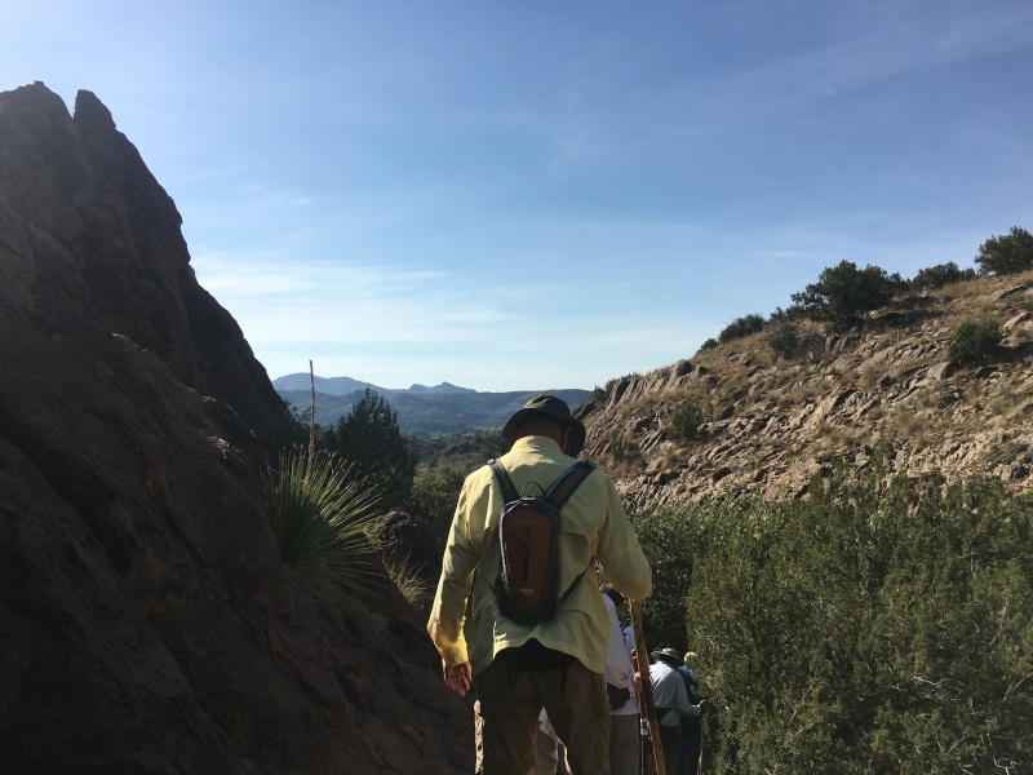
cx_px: 516
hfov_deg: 61.7
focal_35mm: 29
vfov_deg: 48.2
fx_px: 865
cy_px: 388
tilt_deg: +1.7
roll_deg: +0.2
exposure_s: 1/2404
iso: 25
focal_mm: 4.15
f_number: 2.2
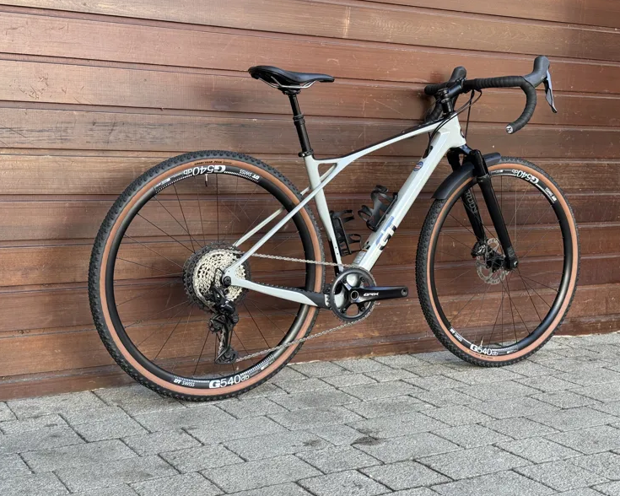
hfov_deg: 36.6
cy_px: 246
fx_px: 936
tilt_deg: -5.8
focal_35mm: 51
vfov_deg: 29.7
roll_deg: -0.7
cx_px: 332
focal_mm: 6.76
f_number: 1.78
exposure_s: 1/155
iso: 80
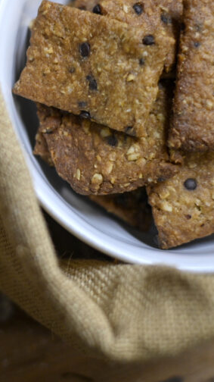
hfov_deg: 10.3
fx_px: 1182
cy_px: 168
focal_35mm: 117
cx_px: 0
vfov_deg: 18.3
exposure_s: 1/500
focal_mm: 55
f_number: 2.8
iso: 1250
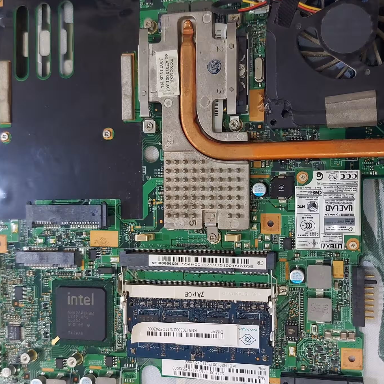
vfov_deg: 41.9
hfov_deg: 41.7
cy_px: 199
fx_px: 502
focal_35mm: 40
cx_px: 225
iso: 125
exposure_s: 1/50
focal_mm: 5.23
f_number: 1.8
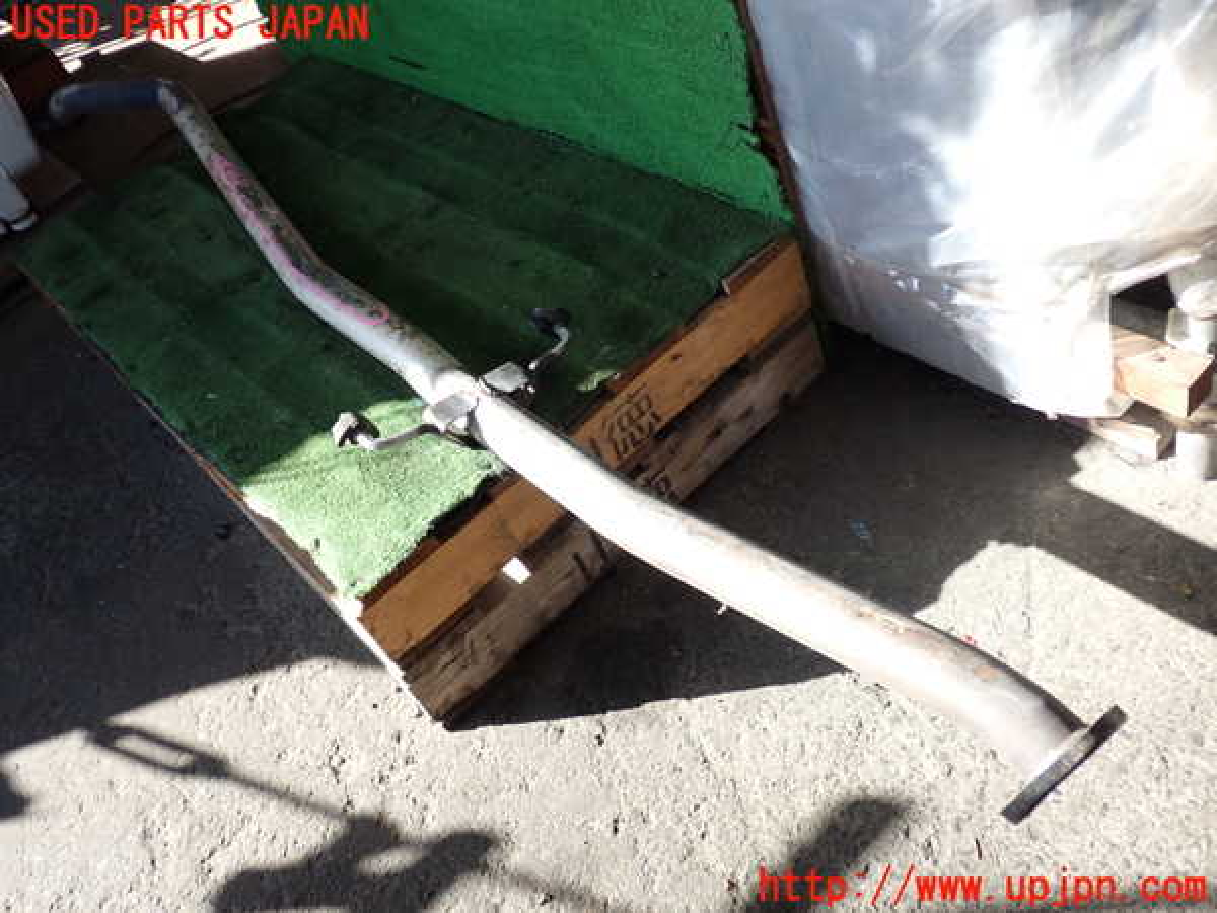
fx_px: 1125
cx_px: 608
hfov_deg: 56.8
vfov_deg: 44.2
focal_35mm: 32
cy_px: 456
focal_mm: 5.79
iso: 100
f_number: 2.4
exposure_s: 1/200
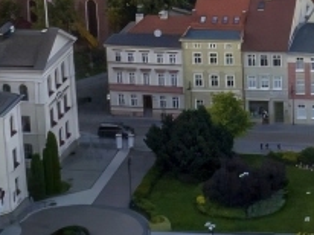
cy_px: -165
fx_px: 1694
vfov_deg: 7.7
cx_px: 607
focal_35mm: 187
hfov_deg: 9.9
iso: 400
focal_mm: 12.3
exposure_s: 1/100
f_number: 2.8
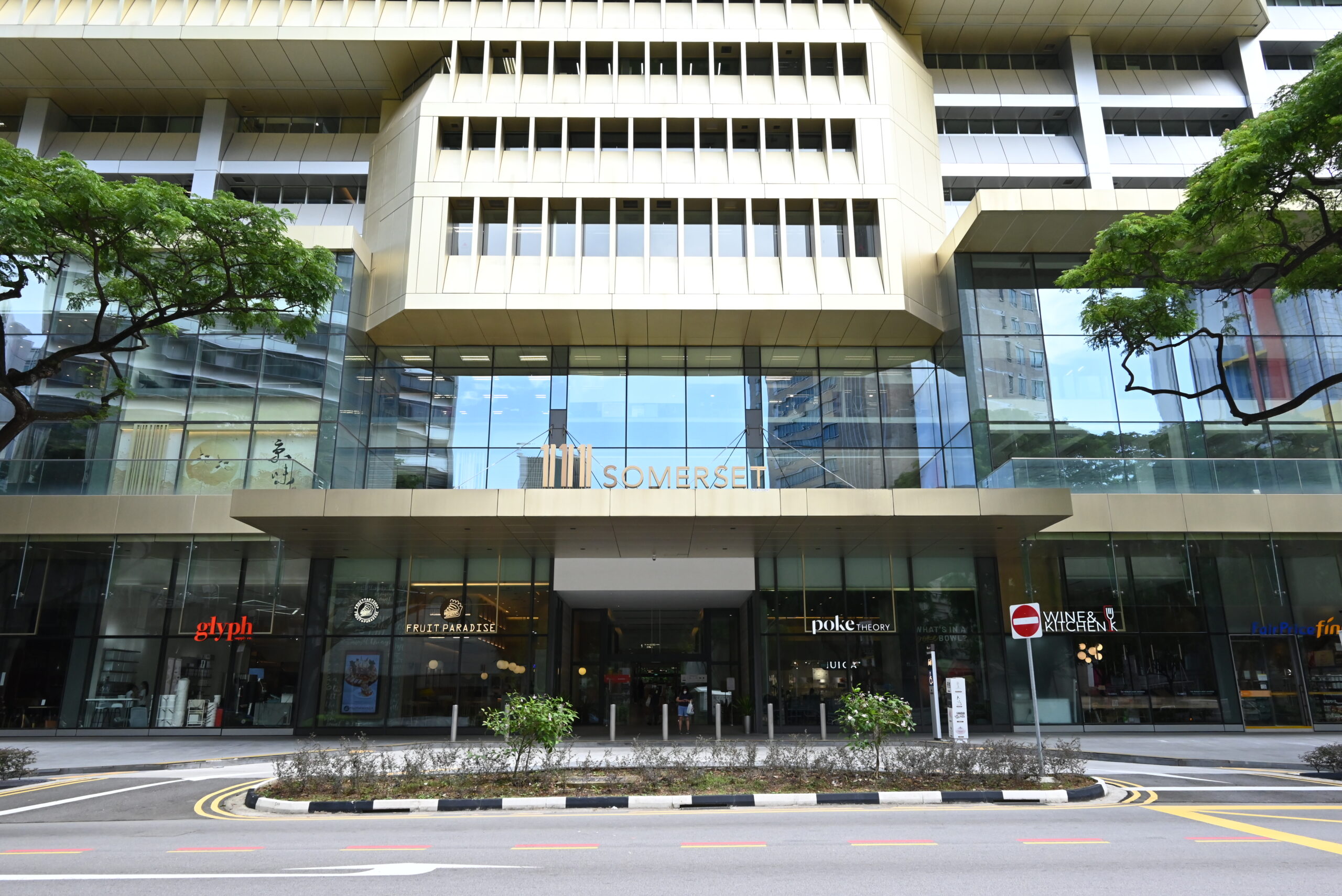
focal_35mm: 24
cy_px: 448
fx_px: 895
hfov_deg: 73.7
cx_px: 671
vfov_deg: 53.2
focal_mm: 24
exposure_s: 1/400
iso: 1600
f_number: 10
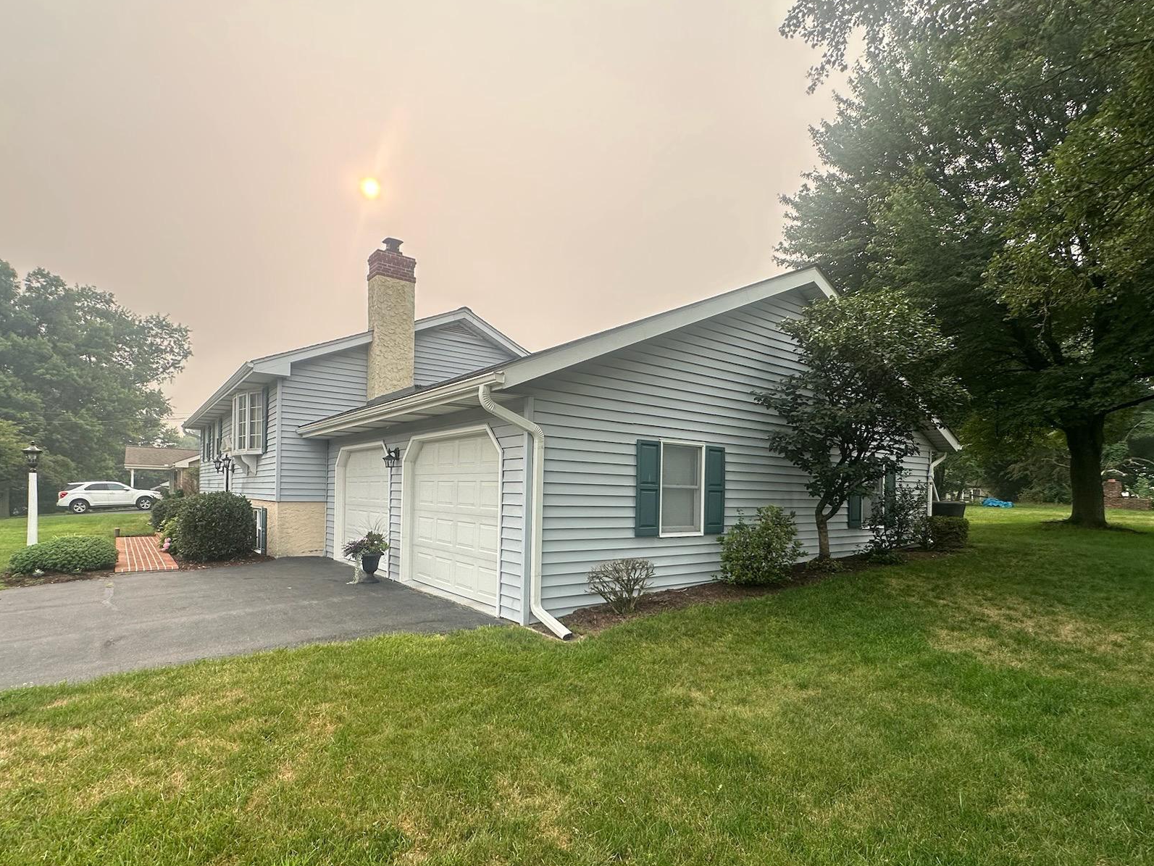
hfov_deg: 87.7
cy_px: 491
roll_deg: -1.3
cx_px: 543
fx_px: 600
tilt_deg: +1.4
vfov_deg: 71.3
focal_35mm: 18
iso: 40
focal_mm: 2.22
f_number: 2.2
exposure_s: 1/401
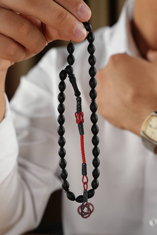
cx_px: 78
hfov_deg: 21.3
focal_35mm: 64
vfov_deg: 31.5
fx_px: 417
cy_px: 118
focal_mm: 63.8
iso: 800
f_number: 6.3
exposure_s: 1/100
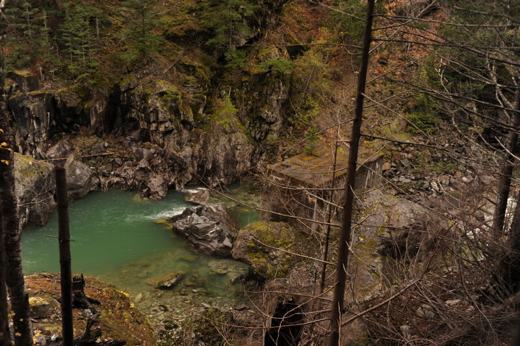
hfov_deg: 54.5
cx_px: 260
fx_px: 505
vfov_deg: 37.8
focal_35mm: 35
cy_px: 173
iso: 250
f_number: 4.5
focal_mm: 35
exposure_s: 1/60
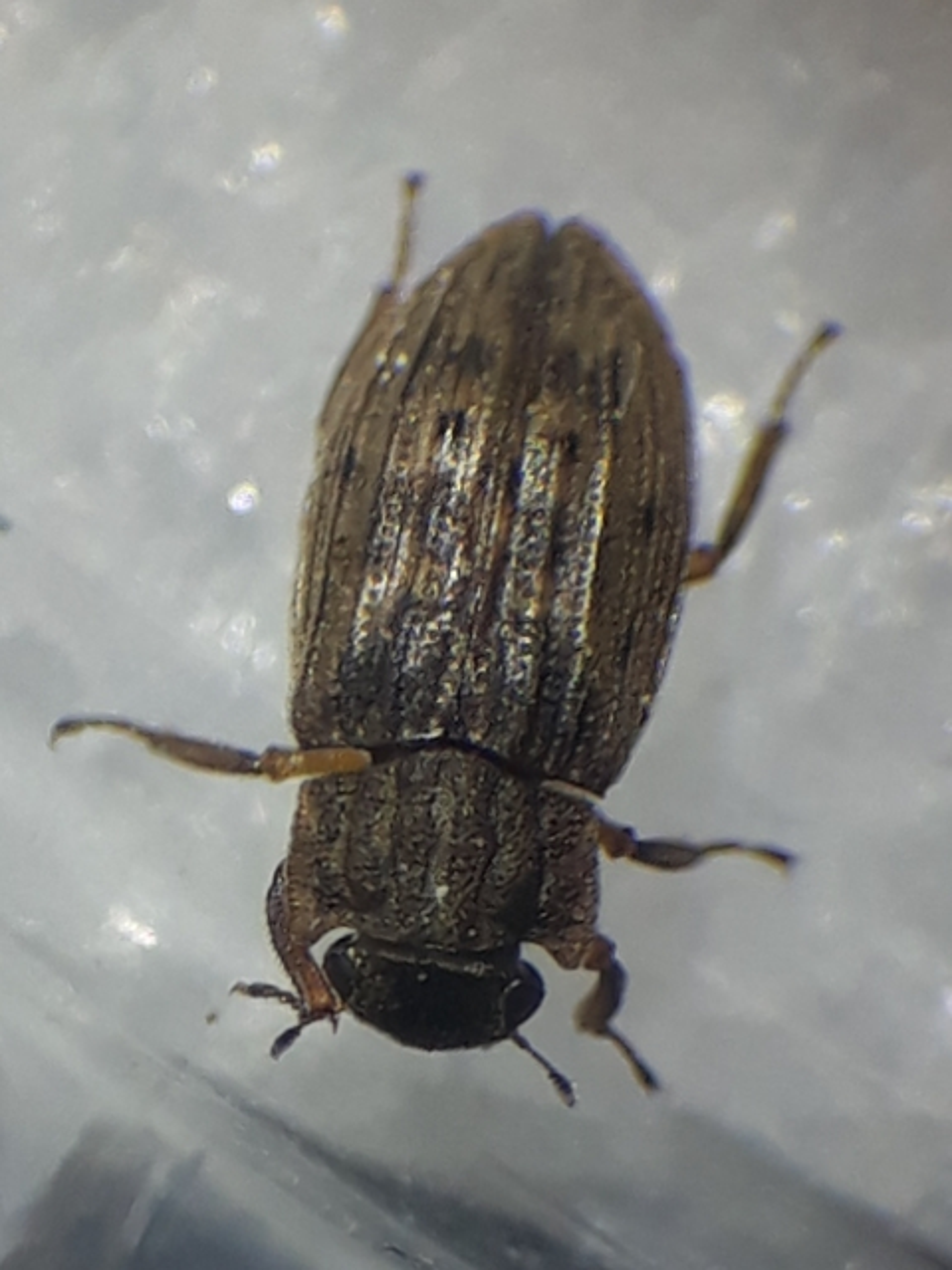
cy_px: 635
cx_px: 476
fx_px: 990
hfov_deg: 51.4
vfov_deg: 65.3
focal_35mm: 27
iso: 40
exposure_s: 1/189
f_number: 1.7
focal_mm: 3.71
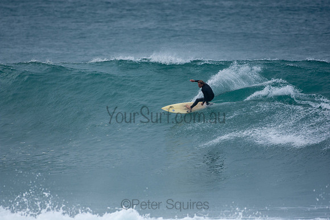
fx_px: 6876
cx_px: 165
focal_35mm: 750
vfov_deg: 1.8
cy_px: 110
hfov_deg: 2.7
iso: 280
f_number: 5.6
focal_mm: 500
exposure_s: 1/1250
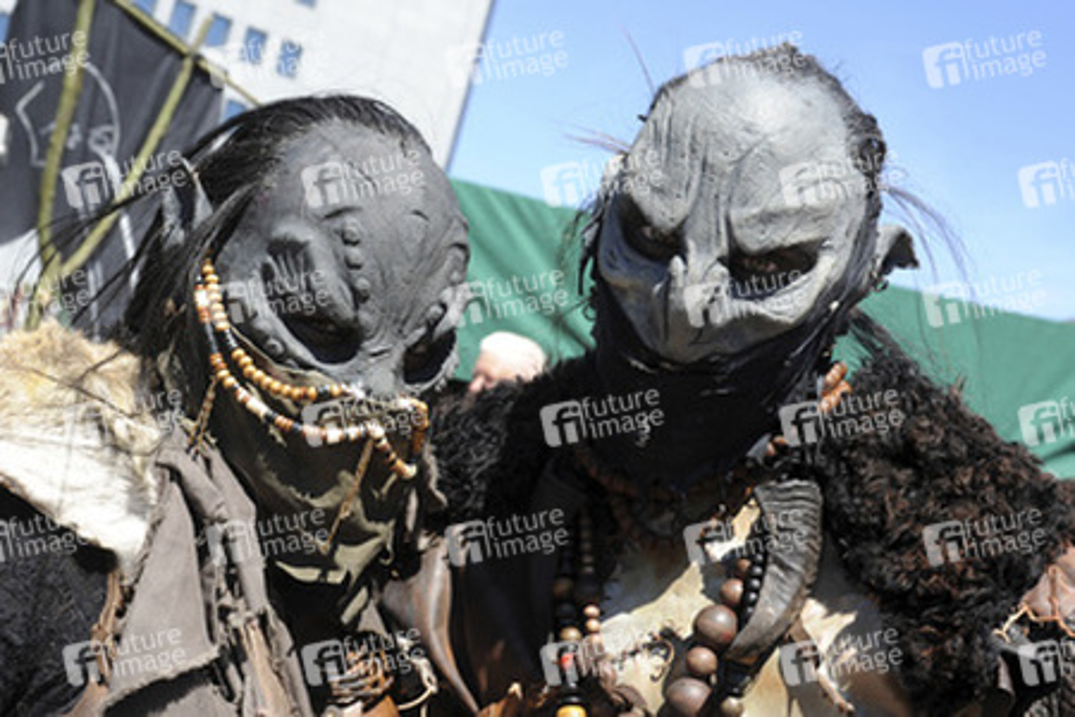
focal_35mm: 35
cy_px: 358
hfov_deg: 54.4
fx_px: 1045
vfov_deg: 37.9
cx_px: 538
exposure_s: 1/500
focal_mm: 35
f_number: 7.1
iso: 320
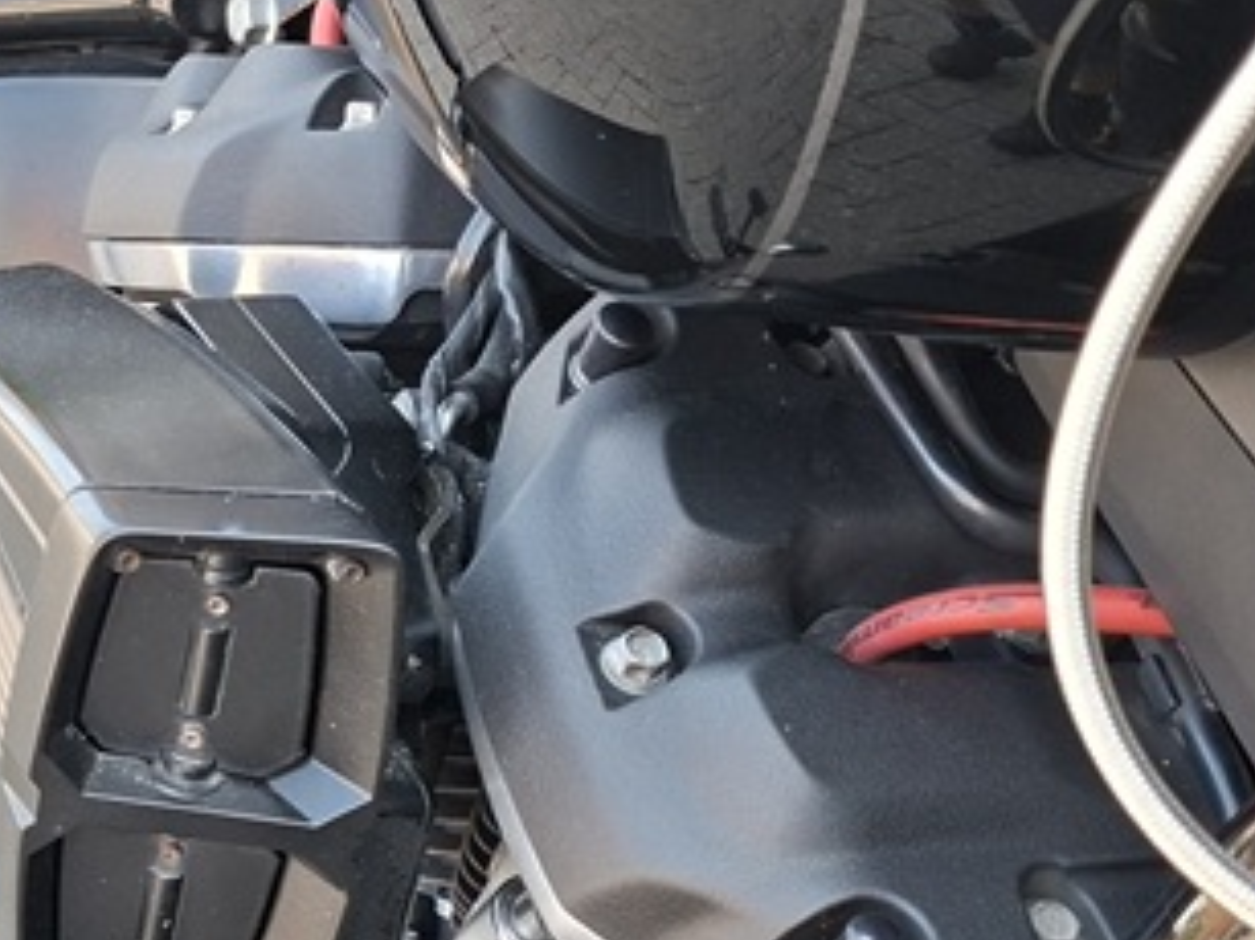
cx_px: 417
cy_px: 920
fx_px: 2718
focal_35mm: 75
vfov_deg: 19.1
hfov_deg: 25.9
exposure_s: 1/116
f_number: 1.8
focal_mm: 5.54
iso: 50
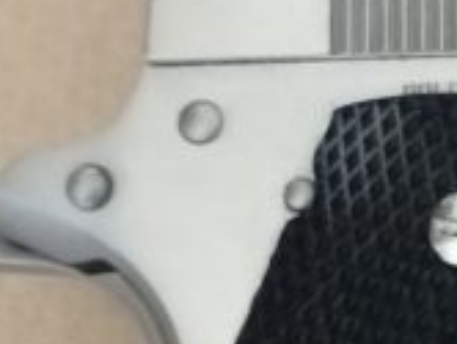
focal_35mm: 154
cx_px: 994
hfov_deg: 11.2
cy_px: 334
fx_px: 2036
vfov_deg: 9.6
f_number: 1.8
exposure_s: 1/20
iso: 792
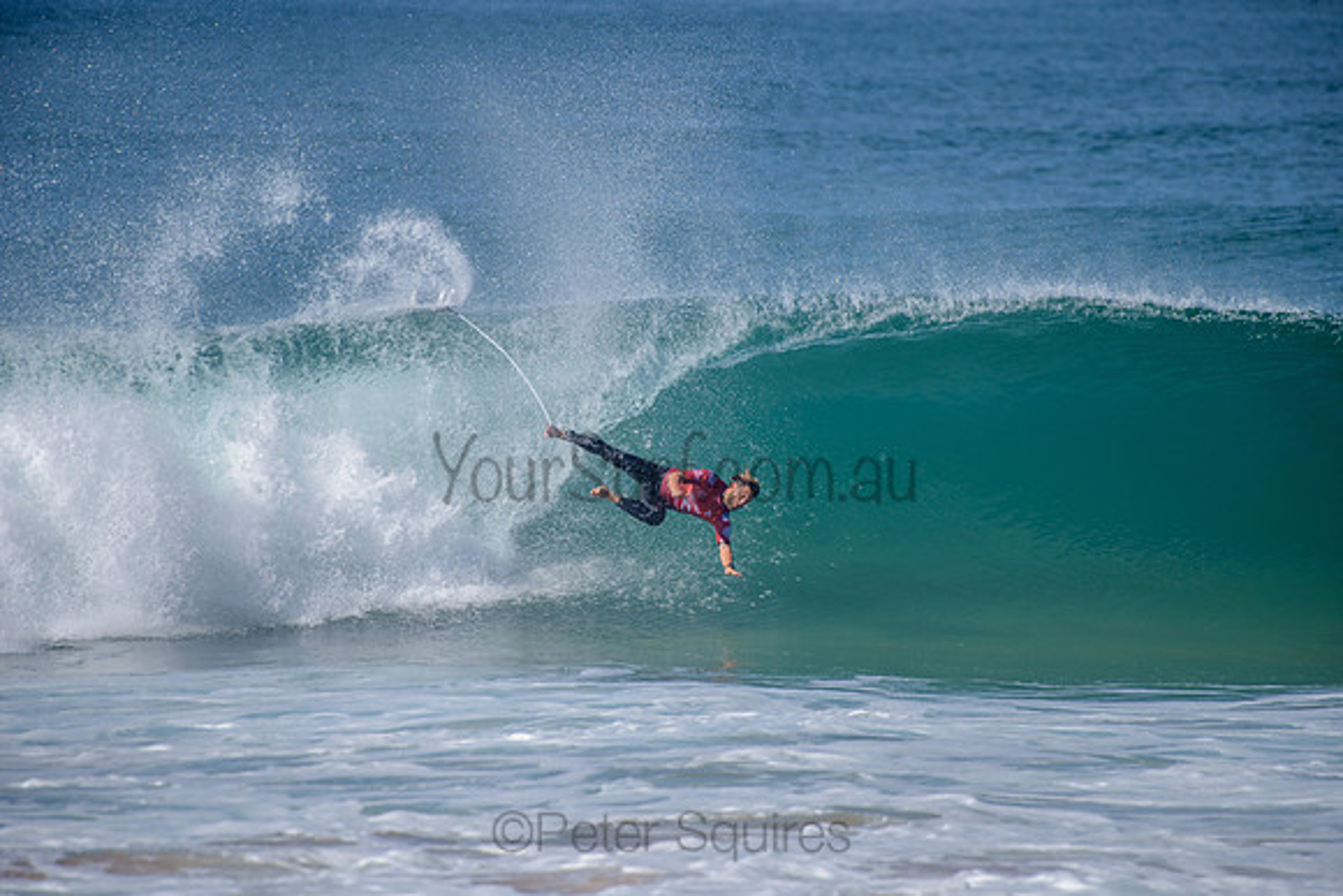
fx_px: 18656
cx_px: 672
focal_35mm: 500
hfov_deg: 4.1
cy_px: 448
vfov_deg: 2.8
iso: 160
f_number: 5.6
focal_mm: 500
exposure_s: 1/2000
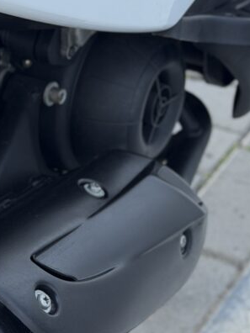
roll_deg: +4.8
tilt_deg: -34.7
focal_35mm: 124
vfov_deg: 15.9
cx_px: 4
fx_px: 1194
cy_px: 173
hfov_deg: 11.8
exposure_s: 1/160
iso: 100
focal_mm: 6.76
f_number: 1.78
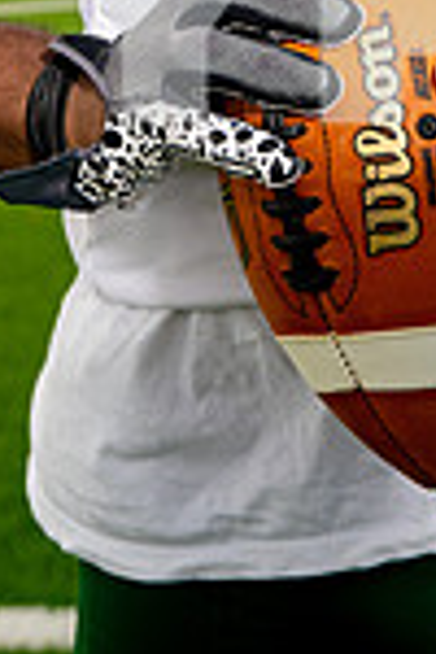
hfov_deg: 16.2
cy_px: -314
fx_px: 1526
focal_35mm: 84
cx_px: 279
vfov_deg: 20.8
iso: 200
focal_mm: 28
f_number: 4
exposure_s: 1/250
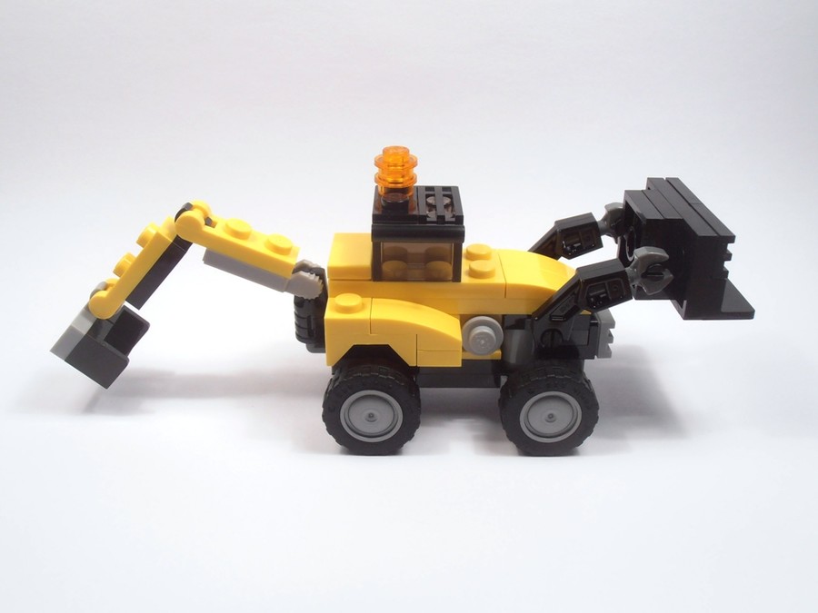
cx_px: 409
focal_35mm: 37
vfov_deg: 38.7
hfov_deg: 50.1
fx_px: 874
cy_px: 306
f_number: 3.9
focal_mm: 6.61
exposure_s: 1/80
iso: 80
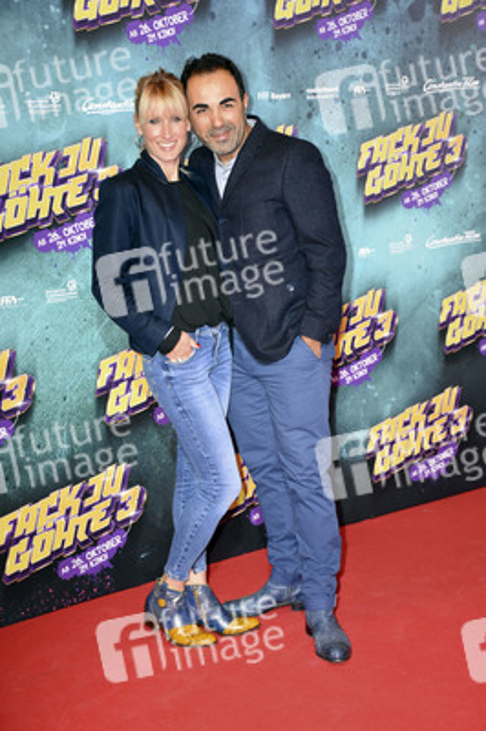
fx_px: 1369
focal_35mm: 68
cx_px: 243
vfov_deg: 29.9
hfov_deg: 20.1
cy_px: 366
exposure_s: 1/125
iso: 1600
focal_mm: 45
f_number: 4.5
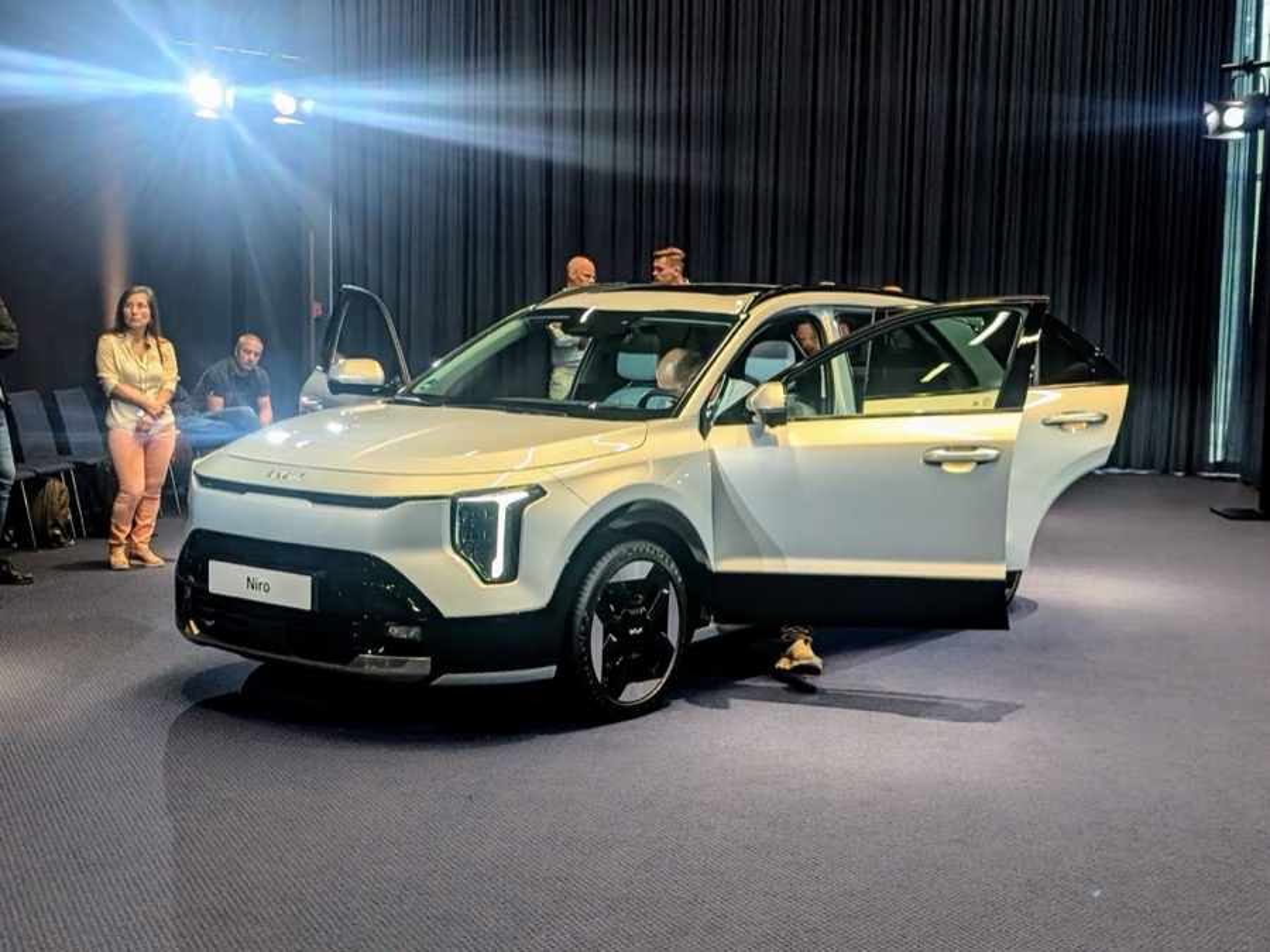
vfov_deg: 56.8
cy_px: 476
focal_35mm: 24
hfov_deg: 71.6
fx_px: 881
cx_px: 635
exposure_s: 1/100
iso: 169
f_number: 1.68
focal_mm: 6.9
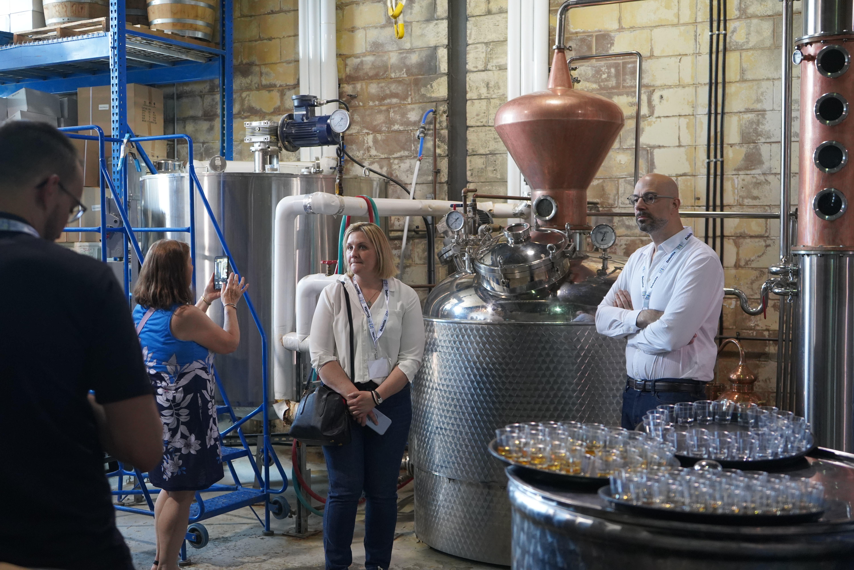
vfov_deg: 31.2
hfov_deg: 45.4
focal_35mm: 43
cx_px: 427
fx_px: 1020
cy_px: 285
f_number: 4.5
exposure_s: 1/160
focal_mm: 43
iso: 3200
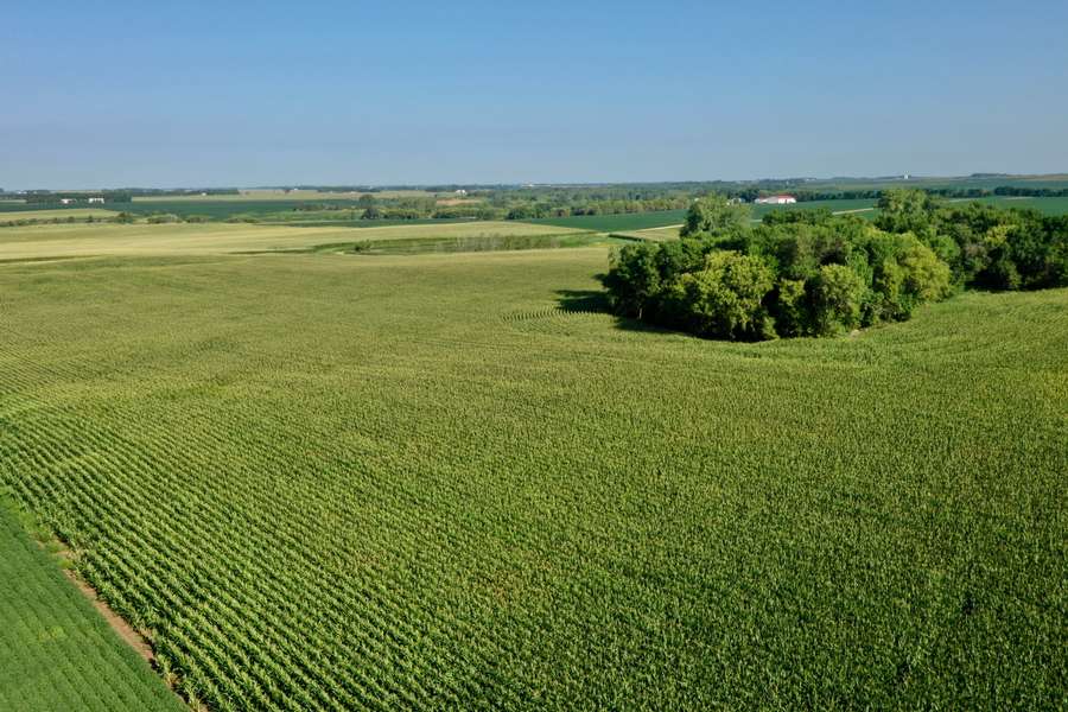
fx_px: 831
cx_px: 534
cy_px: 356
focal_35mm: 28
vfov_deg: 46.4
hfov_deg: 65.5
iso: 100
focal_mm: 10.26
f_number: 11
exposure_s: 1/80
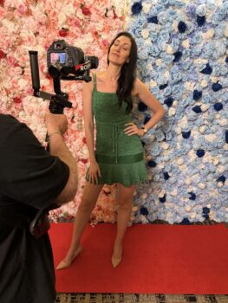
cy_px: 152
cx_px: 114
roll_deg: -2.2
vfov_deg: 71.6
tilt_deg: -15.2
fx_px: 211
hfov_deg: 56.9
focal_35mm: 24
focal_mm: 6.76
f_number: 1.78
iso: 250
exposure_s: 1/60
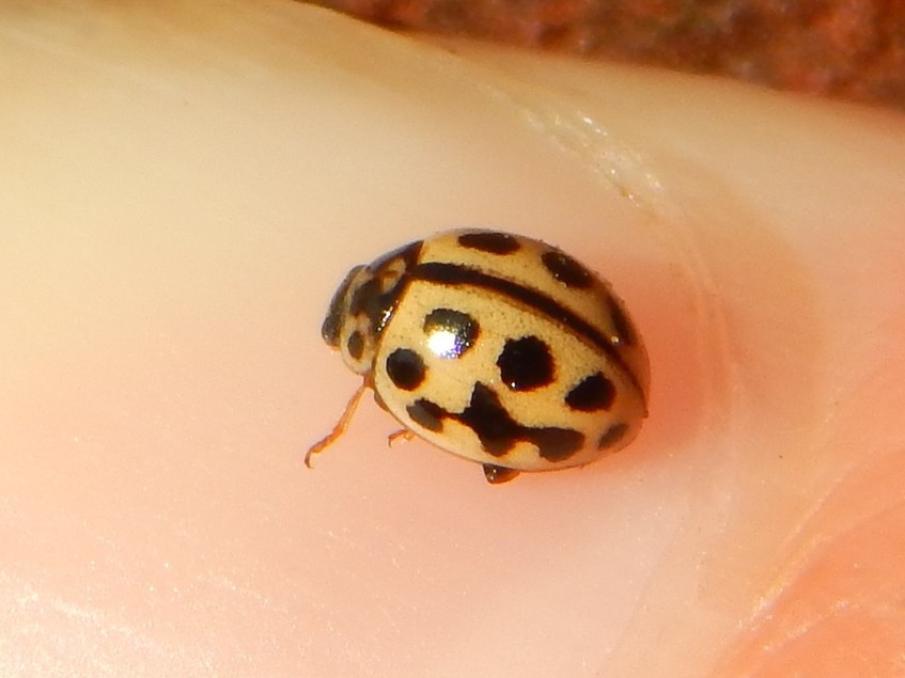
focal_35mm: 132
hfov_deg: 14.9
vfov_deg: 11.2
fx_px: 3451
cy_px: 340
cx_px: 455
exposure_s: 1/1000
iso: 125
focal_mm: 23.4
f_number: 4.8
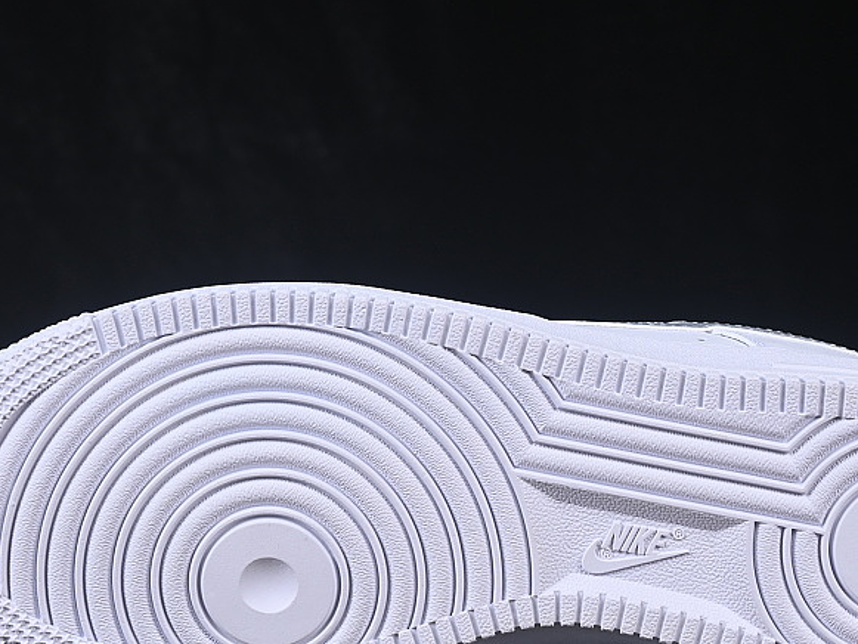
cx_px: 486
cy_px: 360
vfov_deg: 11.1
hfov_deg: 14.7
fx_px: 3322
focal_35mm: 134
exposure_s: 1/80
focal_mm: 50
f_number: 8
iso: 160
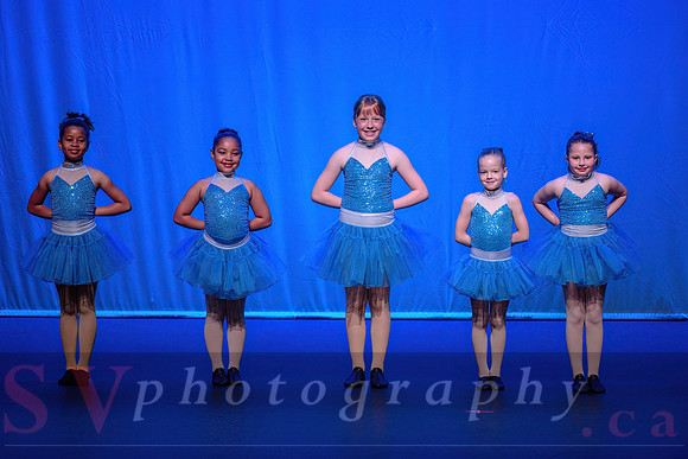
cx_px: 344
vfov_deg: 6.9
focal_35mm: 200
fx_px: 3823
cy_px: 230
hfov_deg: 10.3
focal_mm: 200
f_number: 3.2
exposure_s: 1/400
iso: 1600
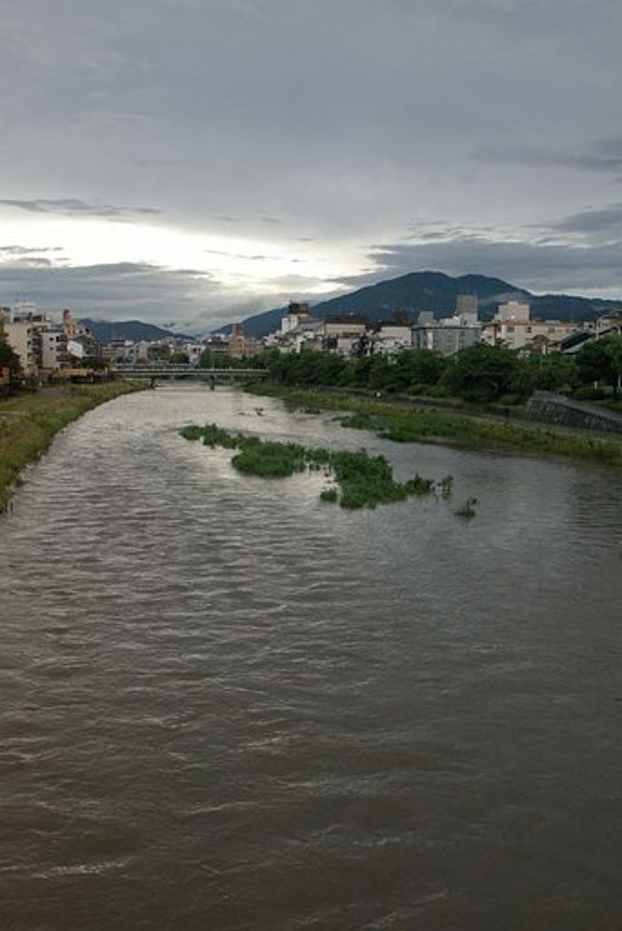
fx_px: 1087
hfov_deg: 31.9
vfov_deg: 46.4
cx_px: 311
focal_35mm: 42
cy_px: 466
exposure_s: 1/500
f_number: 8
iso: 800
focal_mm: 28
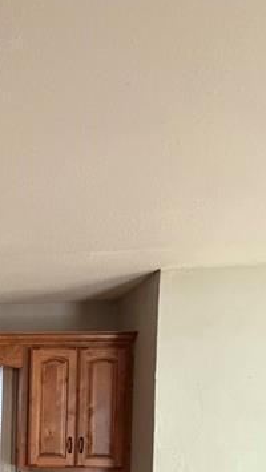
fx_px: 413
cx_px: -73
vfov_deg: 51.8
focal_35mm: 33
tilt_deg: -2.3
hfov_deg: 29.3
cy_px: 432
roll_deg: +0.1
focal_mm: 2.22
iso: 640
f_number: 2.2
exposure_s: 1/60
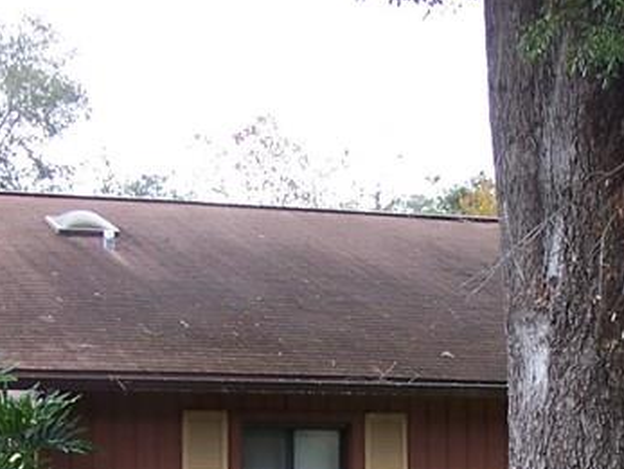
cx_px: 509
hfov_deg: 17.4
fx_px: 2021
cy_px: 640
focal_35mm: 112
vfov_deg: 12.7
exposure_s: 1/60
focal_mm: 6.3
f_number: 2.8
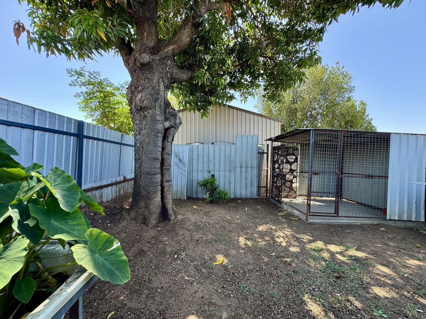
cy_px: 160
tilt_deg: +0.2
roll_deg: +0.0
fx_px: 172
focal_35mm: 14
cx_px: 213
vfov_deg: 85.7
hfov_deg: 102.1
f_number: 2.2
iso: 32
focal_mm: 2.22
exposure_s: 1/137
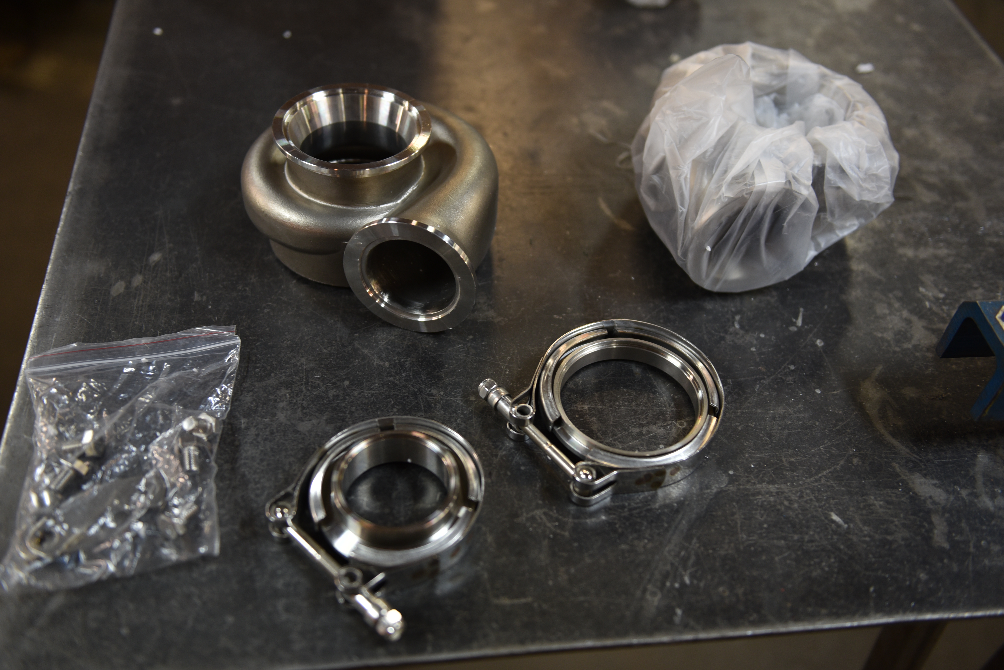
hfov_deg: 50.7
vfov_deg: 35.1
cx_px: 502
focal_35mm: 38
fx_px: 1060
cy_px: 335
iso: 400
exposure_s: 1/40
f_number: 2.8
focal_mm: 38
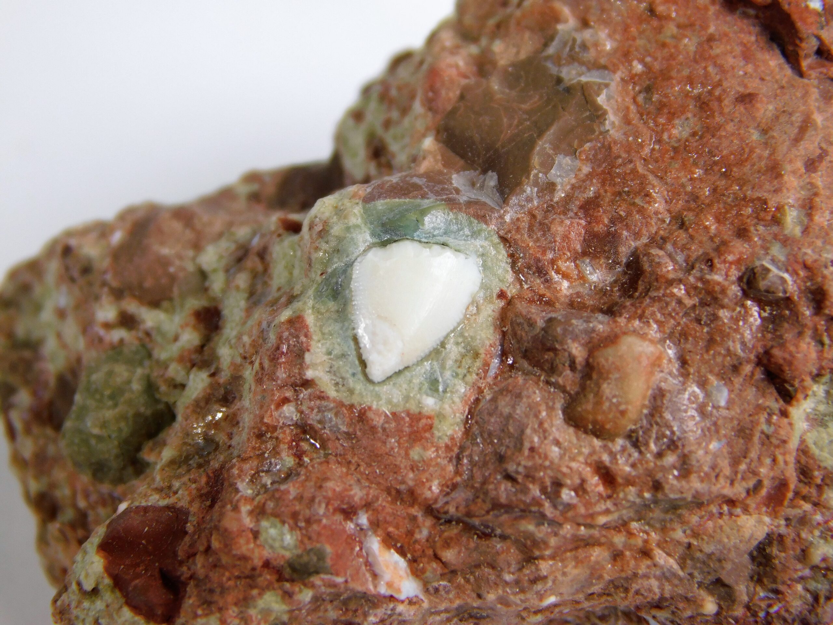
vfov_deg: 6.4
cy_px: 312
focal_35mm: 232
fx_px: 5583
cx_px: 416
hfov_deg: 8.5
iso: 125
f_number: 5.6
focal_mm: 41.3
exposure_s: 1/100
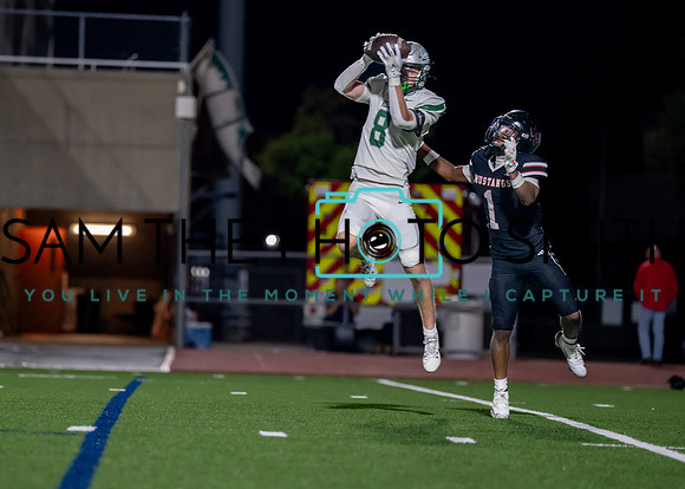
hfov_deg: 8.1
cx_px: 262
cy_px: 279
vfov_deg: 5.8
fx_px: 4826
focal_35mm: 248
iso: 3200
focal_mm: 200
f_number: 2.8
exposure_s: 1/1250
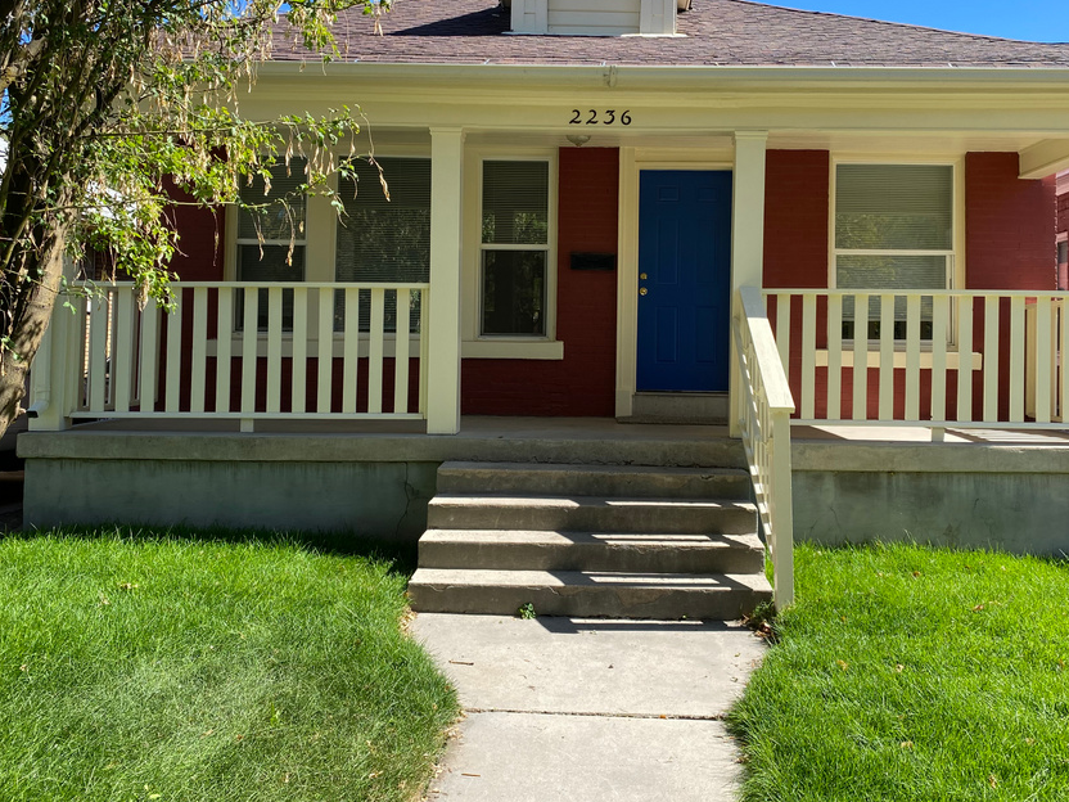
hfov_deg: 56.7
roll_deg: -1.4
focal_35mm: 32
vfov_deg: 43.9
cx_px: 594
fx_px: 988
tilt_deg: +3.2
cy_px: 323
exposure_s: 1/1103
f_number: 1.8
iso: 32
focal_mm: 4.25
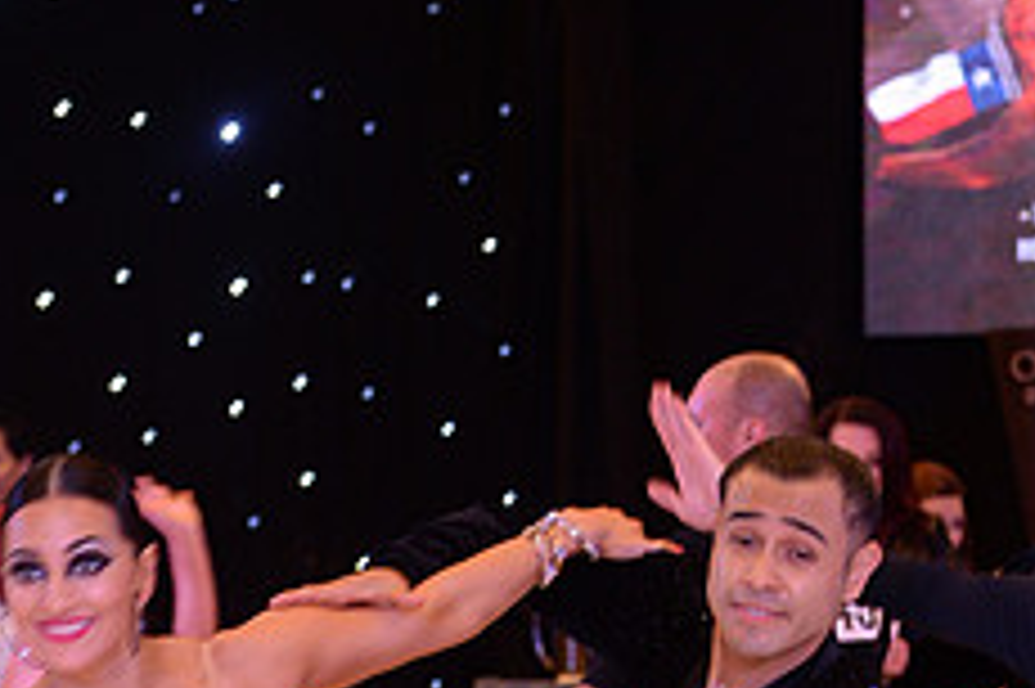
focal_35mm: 217
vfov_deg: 6.3
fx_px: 6234
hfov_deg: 9.5
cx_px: 466
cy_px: 868
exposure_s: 1/250
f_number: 4.5
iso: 2500
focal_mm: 86
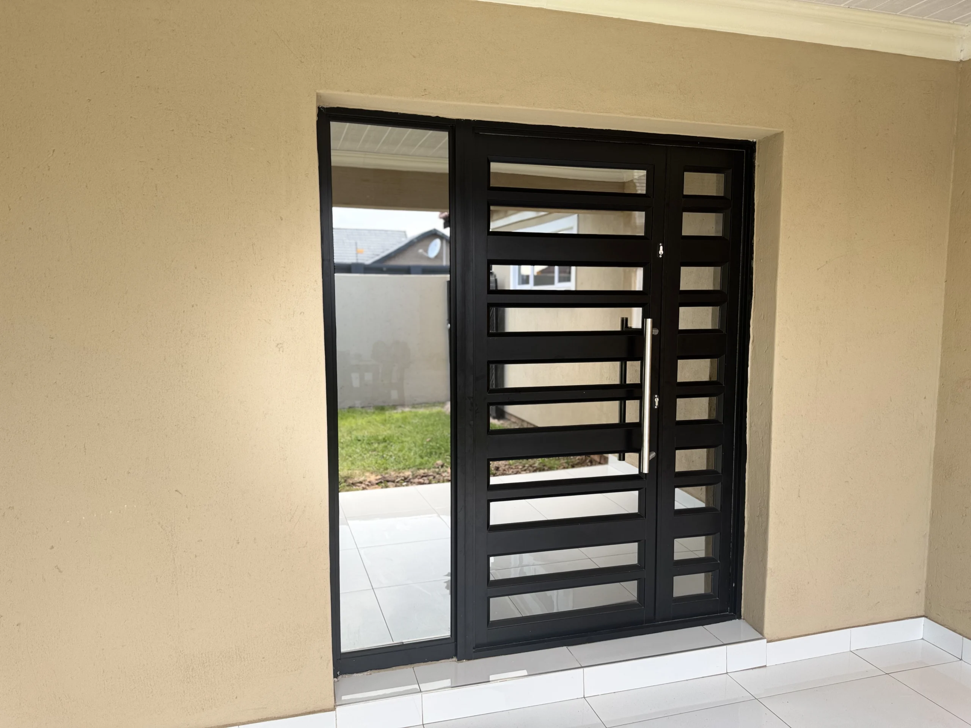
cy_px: 364
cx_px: 486
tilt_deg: -5.6
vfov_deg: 56.8
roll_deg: -0.3
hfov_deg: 71.6
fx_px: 673
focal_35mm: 24
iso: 80
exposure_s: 1/121
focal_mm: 6.76
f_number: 1.78
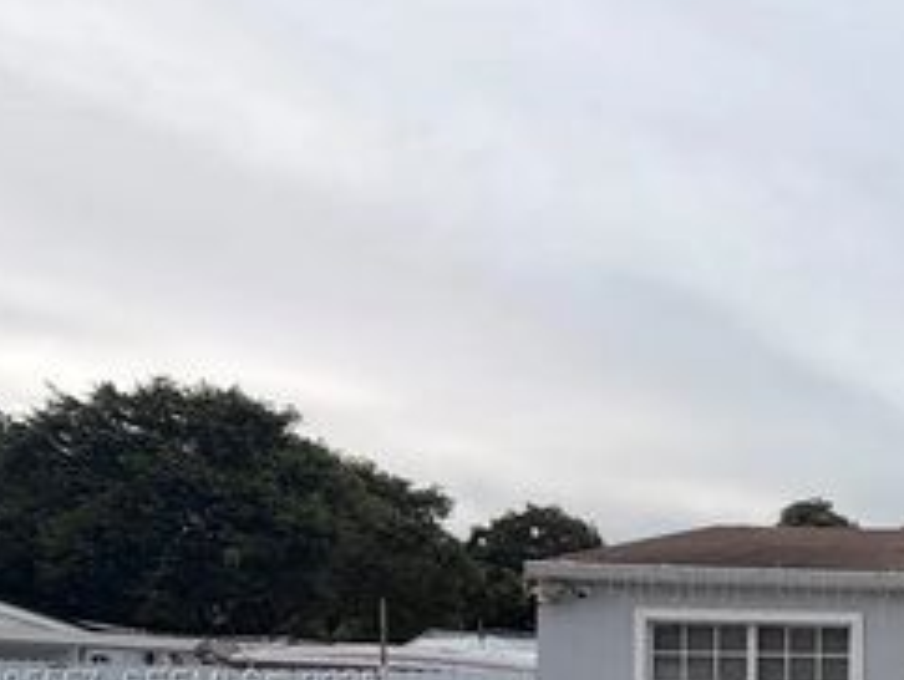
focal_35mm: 37
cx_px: 1109
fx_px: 967
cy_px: 687
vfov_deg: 35.0
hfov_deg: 36.9
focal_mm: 2.22
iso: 50
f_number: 2.2
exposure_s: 1/502
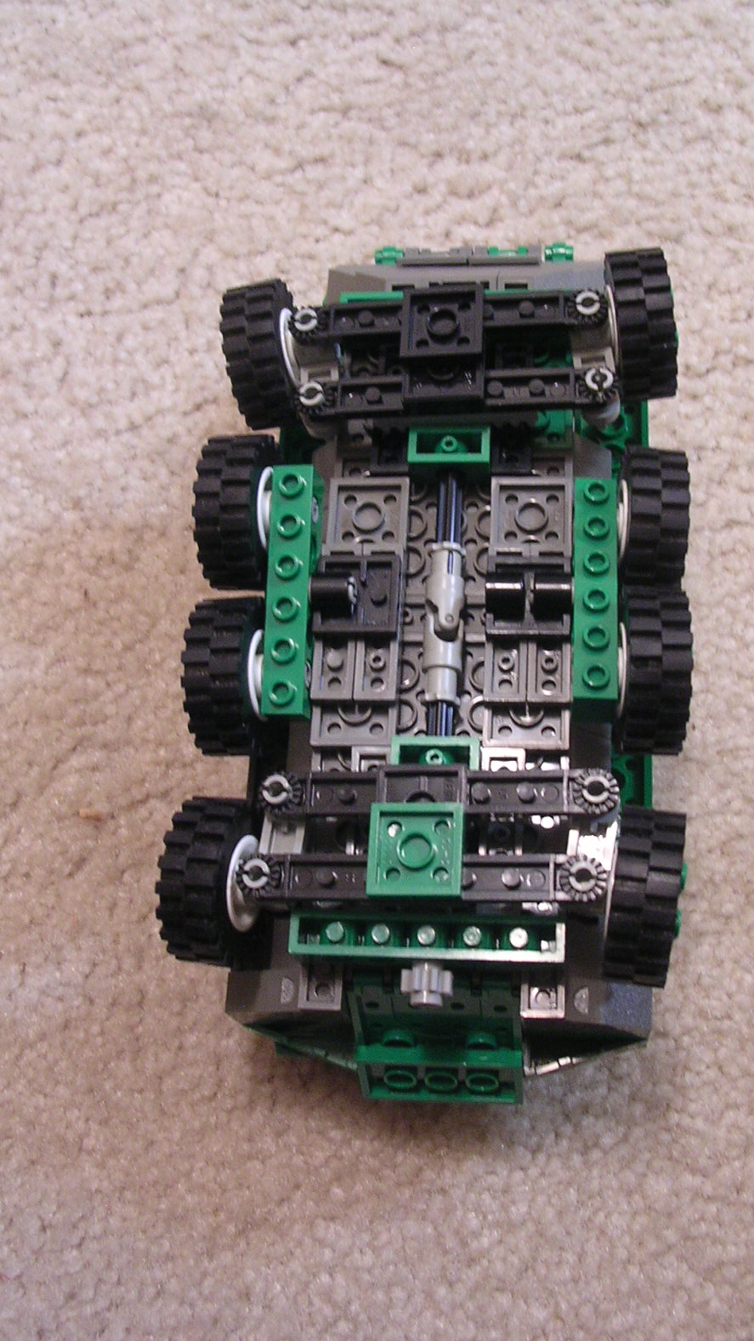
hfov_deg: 28.3
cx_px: 428
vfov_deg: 48.4
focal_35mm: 42
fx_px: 1493
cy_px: 675
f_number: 2.8
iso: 224
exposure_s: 1/3.6
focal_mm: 5.8
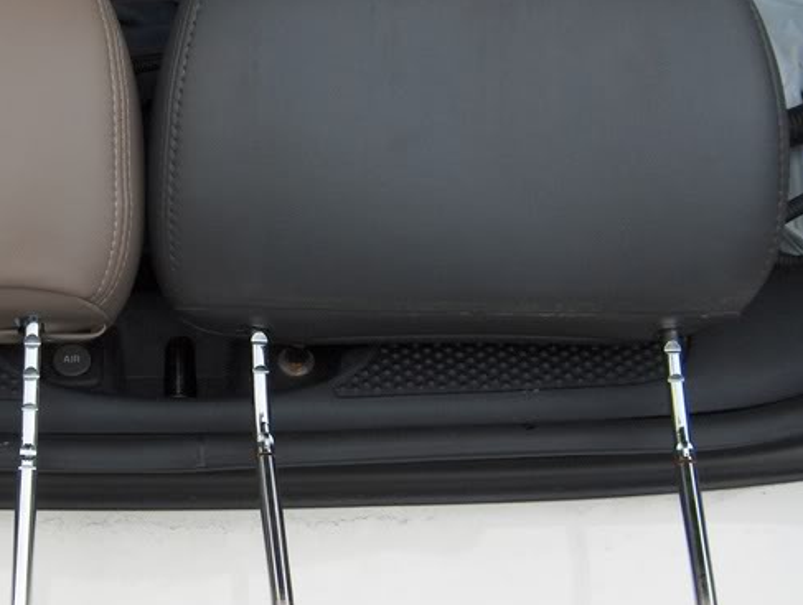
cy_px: 384
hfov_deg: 29.6
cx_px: 169
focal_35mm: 64
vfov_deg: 22.9
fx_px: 1487
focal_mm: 8
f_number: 2.8
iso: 200
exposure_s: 1/62
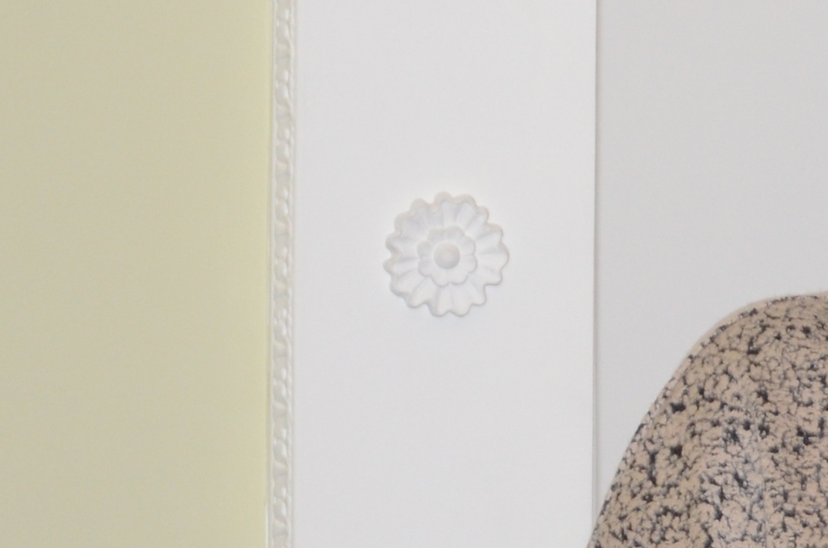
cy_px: 291
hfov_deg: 5.6
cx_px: 1581
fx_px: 8286
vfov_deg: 3.8
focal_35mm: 361
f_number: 5
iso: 800
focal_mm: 58
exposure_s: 1/200
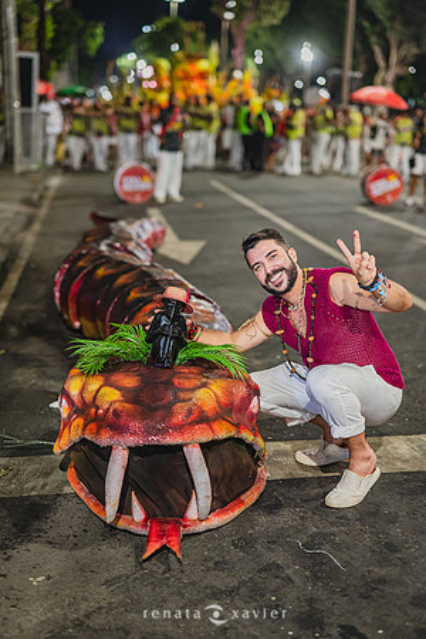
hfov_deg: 27.0
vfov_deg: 39.6
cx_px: 213
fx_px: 887
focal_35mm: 50
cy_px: 320
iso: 1600
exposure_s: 1/400
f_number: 1.6
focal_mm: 50
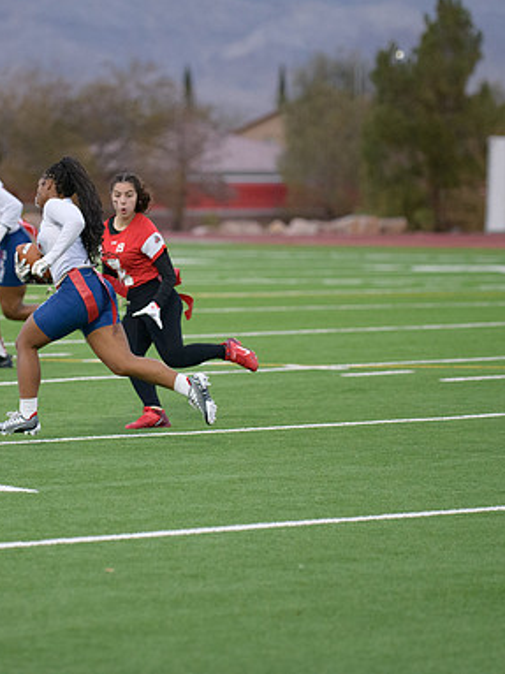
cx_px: 120
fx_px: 4107
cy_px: 337
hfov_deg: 7.0
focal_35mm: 211
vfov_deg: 9.4
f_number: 2.8
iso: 4000
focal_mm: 145
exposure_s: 1/3200
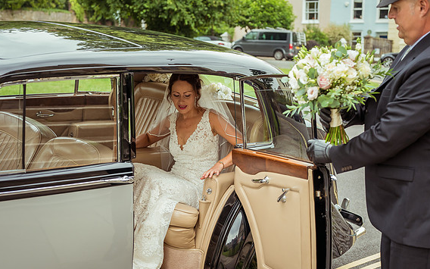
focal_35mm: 52
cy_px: 142
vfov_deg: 24.9
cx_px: 217
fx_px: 609
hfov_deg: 38.9
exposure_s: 1/1000
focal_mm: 50
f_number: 4
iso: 800
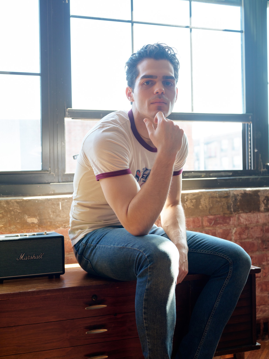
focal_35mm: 50
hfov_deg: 29.1
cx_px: 134
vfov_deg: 38.2
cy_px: 180
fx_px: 518
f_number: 5.6
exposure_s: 1/125
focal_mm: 63
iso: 1250
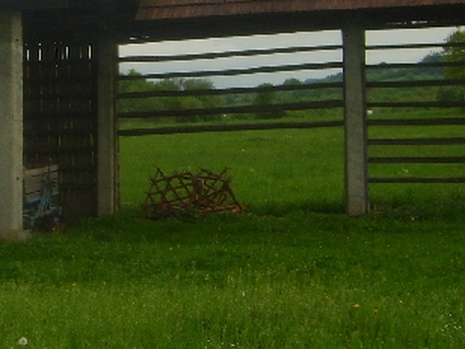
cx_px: 23
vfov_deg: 16.0
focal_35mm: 91
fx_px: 1222
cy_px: 24
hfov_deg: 21.0
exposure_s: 1/180
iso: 50
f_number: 2.8
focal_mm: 5.8
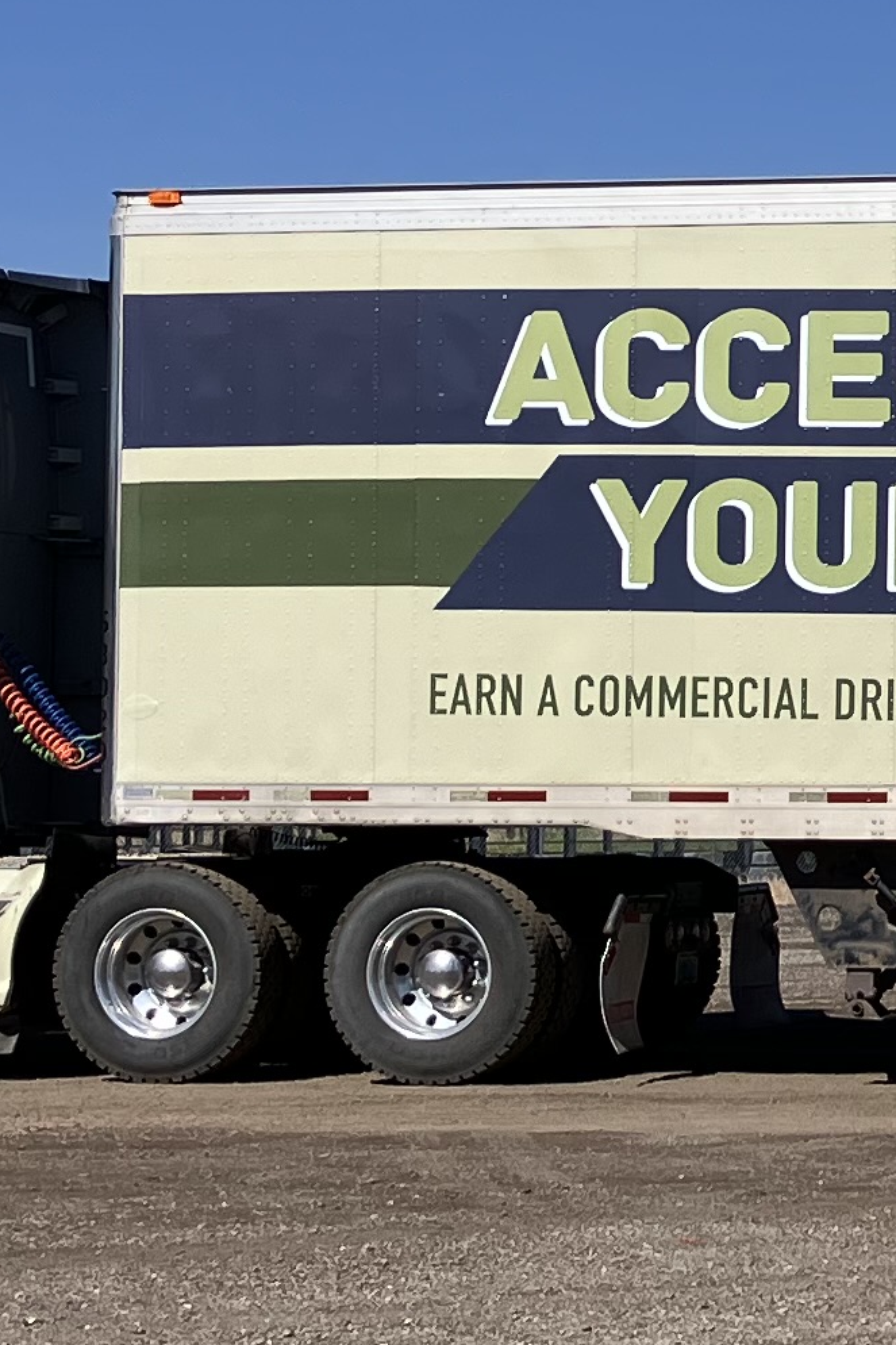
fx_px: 4407
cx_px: 1464
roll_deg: -1.8
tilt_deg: +3.5
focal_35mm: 118
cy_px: 662
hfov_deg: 11.0
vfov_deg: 17.4
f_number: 1.8
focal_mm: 3.99
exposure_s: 1/3247
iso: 32
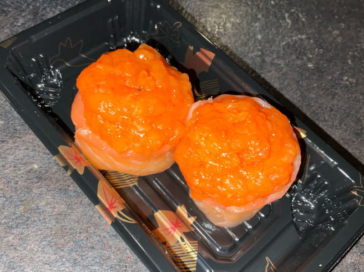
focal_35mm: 29
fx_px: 305
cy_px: 136
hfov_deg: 61.7
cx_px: 182
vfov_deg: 48.1
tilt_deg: -60.5
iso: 16
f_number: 1.8
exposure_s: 1/81
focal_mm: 3
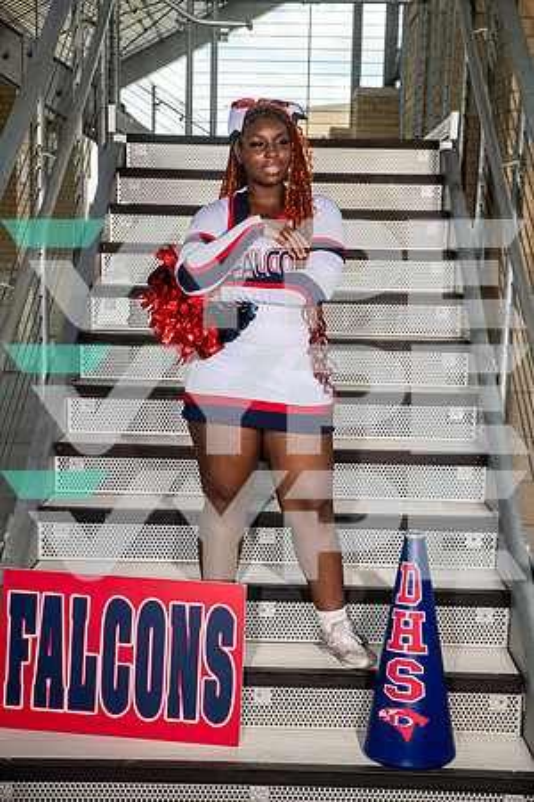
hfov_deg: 22.6
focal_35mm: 60
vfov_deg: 33.4
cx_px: 267
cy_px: 401
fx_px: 1335
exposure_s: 1/320
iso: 200
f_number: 7.1
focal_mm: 60
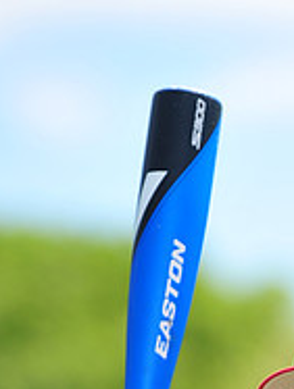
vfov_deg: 3.3
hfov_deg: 2.5
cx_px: 315
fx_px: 6715
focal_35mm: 595
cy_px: 587
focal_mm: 200
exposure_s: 1/640
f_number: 4.5
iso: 200
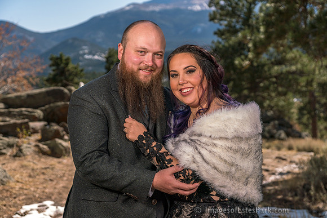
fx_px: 500
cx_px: 164
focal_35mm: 55
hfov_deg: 36.2
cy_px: 109
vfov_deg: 24.6
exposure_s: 1/2500
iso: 200
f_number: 4.5
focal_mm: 55
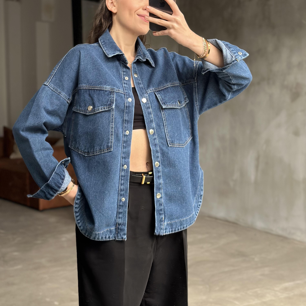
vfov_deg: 29.9
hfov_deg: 30.0
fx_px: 570
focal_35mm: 57
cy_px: 108
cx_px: 153
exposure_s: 1/60
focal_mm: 6.86
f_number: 1.78
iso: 160
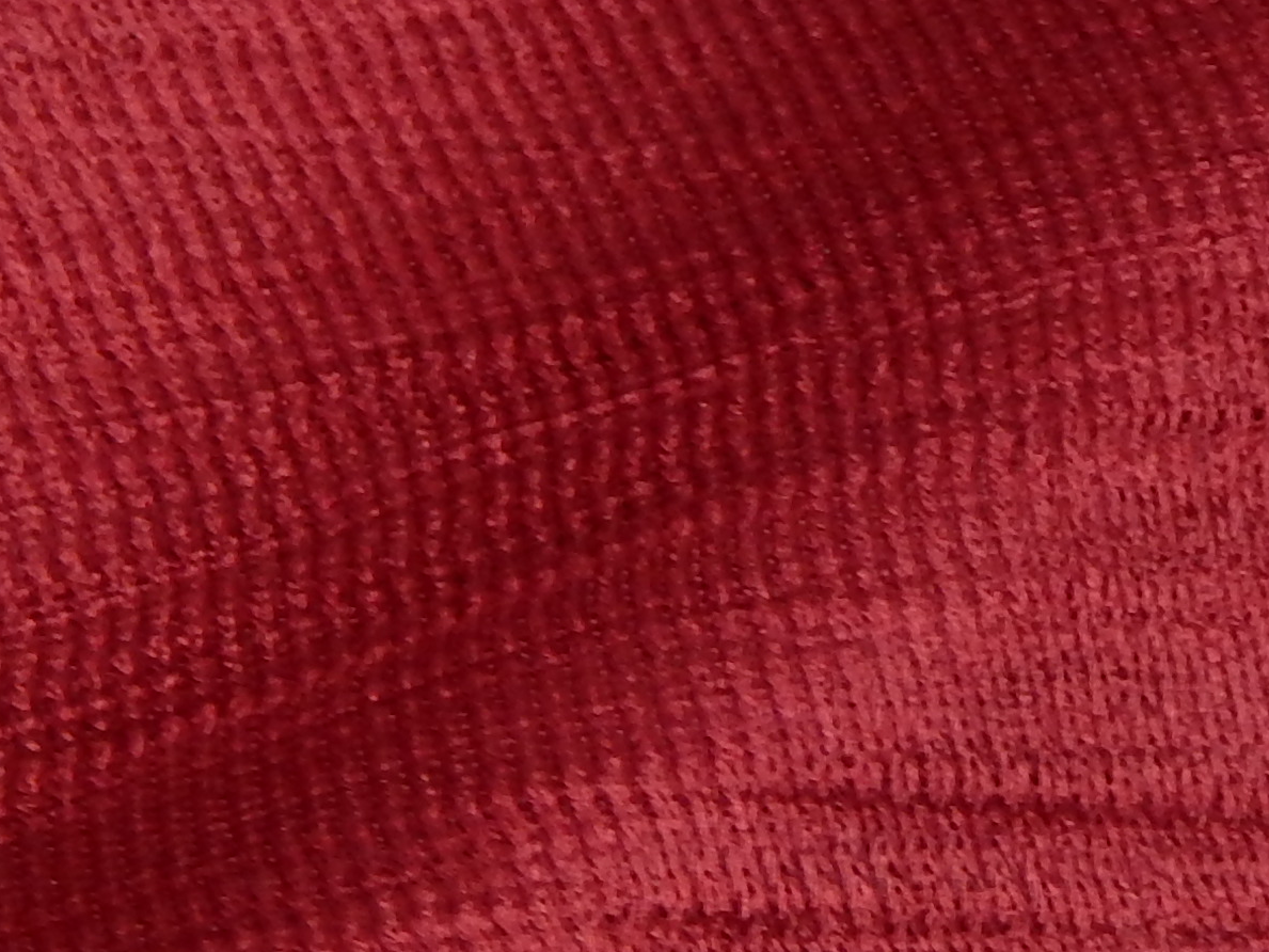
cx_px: 1768
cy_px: 963
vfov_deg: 3.7
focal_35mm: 403
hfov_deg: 4.9
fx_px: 14775
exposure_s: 1/60
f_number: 4.5
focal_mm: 18.7
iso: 125
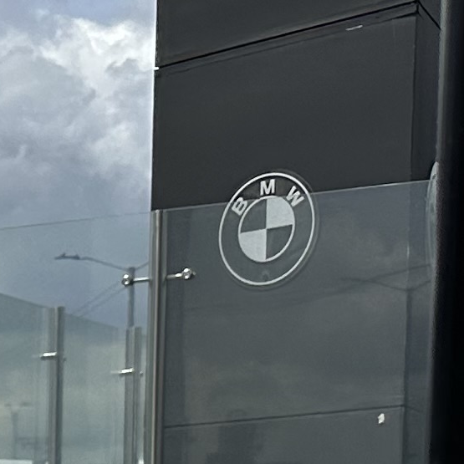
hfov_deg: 8.6
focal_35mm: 154
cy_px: 823
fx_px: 2335
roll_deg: +0.3
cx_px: -1093
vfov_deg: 10.7
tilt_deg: -5.8
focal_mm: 6.86
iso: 80
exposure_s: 1/8197
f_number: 1.78
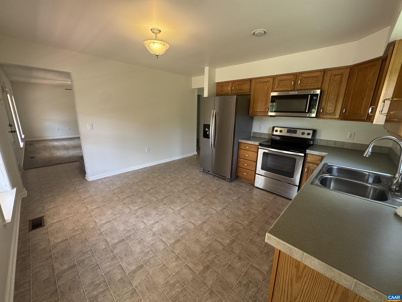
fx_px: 163
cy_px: 151
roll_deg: -0.6
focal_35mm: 14
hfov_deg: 102.1
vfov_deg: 85.7
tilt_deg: -14.6
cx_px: 201
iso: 160
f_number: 2.2
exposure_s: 1/99
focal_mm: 2.22
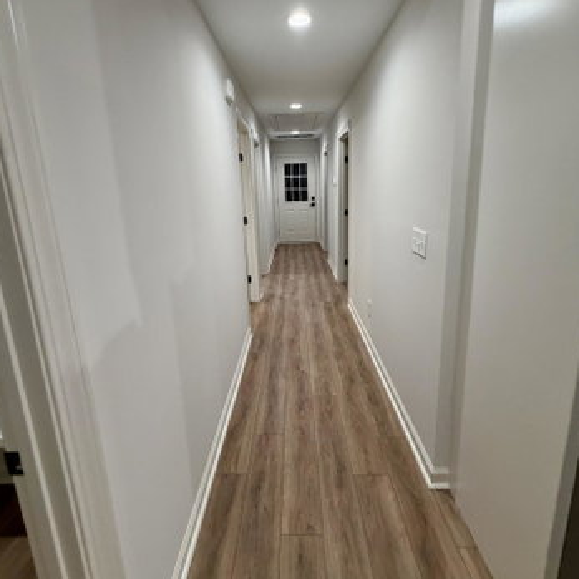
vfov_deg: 83.5
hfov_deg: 84.0
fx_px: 322
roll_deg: +2.1
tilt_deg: -13.5
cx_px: 287
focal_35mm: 17
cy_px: 249
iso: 320
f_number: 2.2
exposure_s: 1/60
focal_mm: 2.22
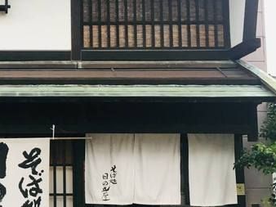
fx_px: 558
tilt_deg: +5.4
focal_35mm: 70
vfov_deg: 21.0
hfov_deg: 26.4
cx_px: 5
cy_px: 118
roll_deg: -0.1
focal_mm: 4.15
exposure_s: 1/30
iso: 32
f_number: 2.2
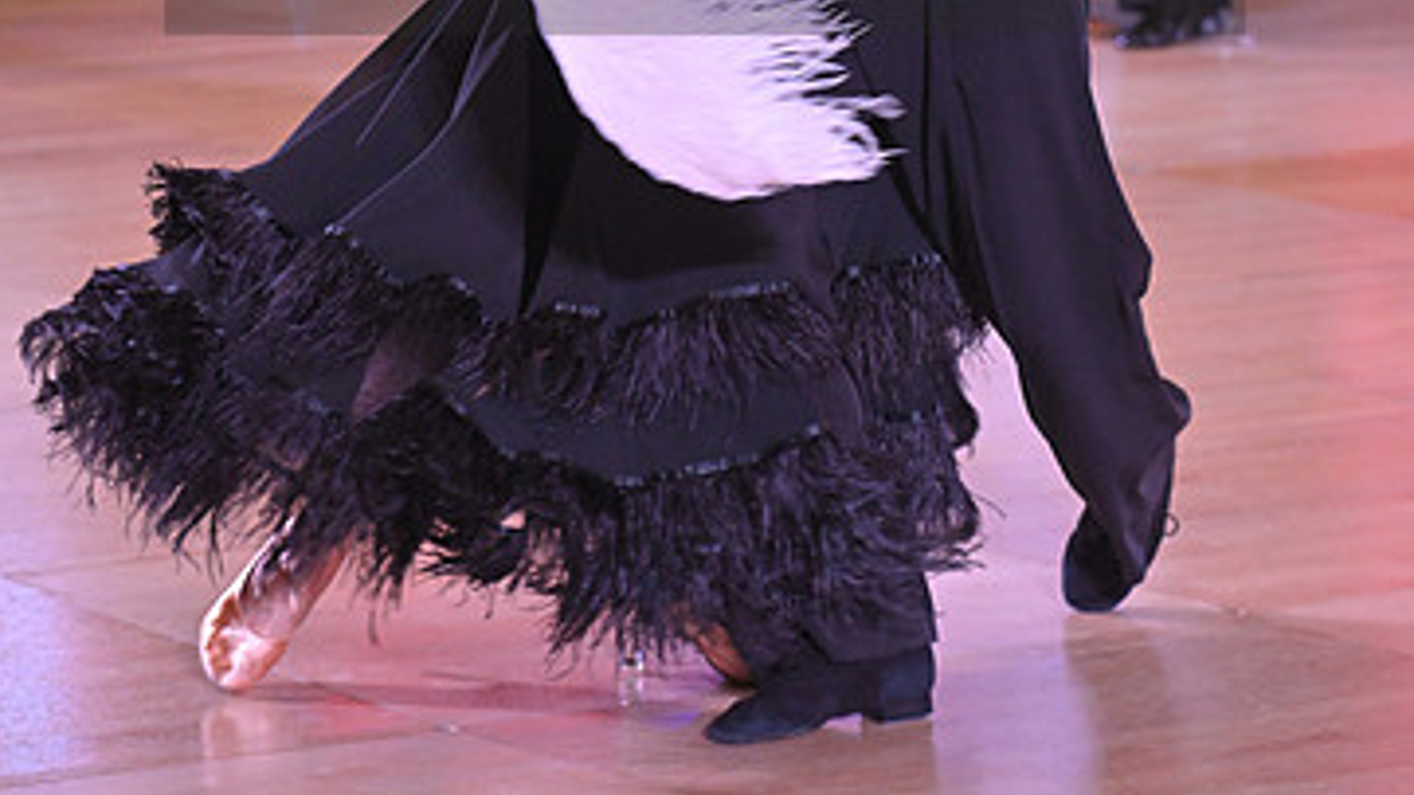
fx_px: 7573
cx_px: 707
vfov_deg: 6.0
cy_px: -94
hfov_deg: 10.7
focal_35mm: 202
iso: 3200
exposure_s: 1/320
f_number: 5
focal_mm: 120
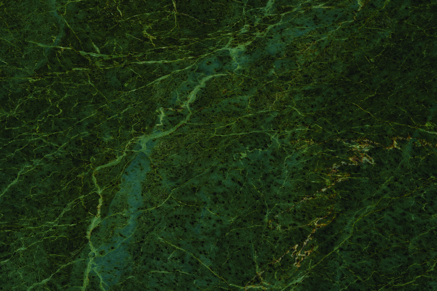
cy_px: 146
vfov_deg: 6.9
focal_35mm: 200
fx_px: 2428
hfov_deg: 10.3
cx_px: 218
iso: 200
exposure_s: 1/125
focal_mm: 200
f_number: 13
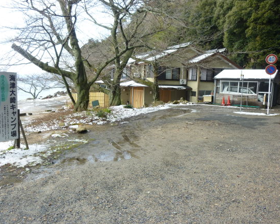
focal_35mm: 27
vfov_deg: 53.2
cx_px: 128
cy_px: 108
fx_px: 224
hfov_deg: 63.9
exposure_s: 1/125
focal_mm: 4.5
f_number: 3.3
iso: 80
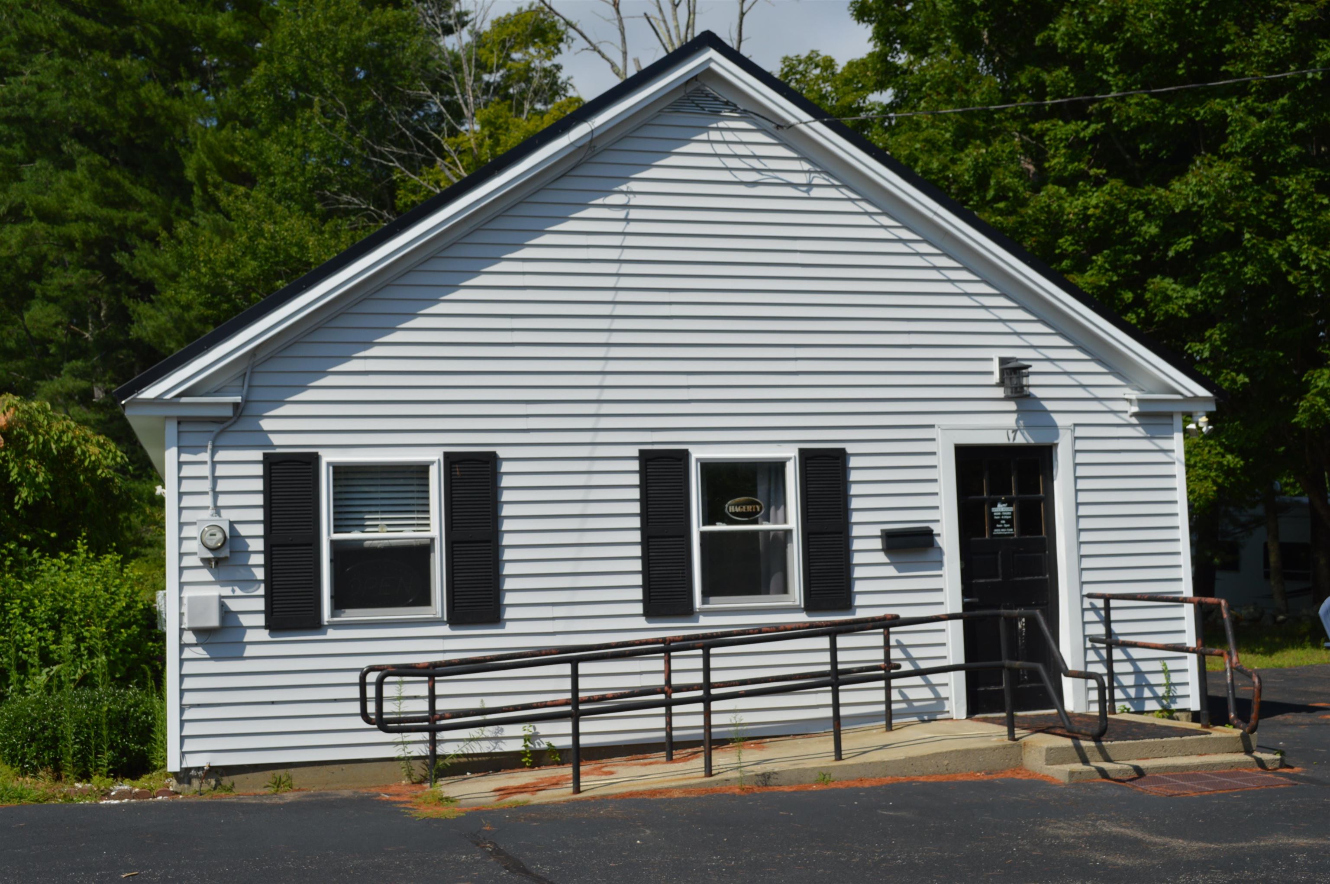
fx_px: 1606
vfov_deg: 30.8
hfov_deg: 45.0
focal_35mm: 44
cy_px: 442
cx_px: 665
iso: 100
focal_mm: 29
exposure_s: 1/320
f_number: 9
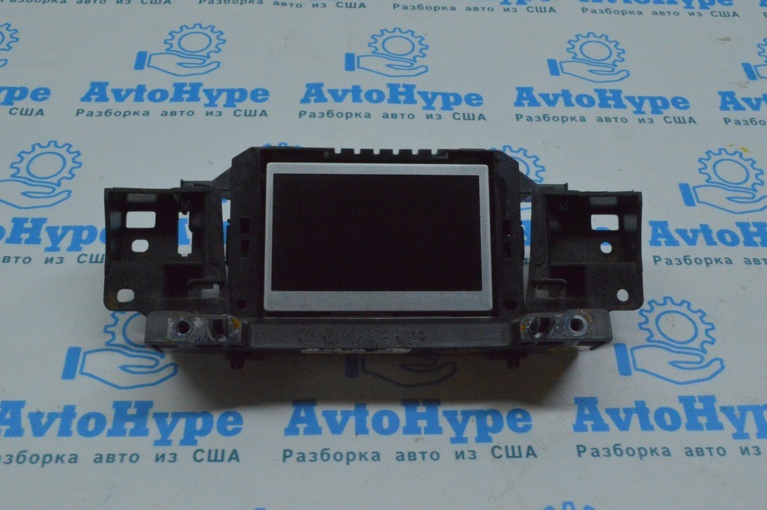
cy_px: 255
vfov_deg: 31.8
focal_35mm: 42
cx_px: 384
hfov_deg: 46.4
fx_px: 894
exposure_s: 1/80
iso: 6400
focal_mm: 28
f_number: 29
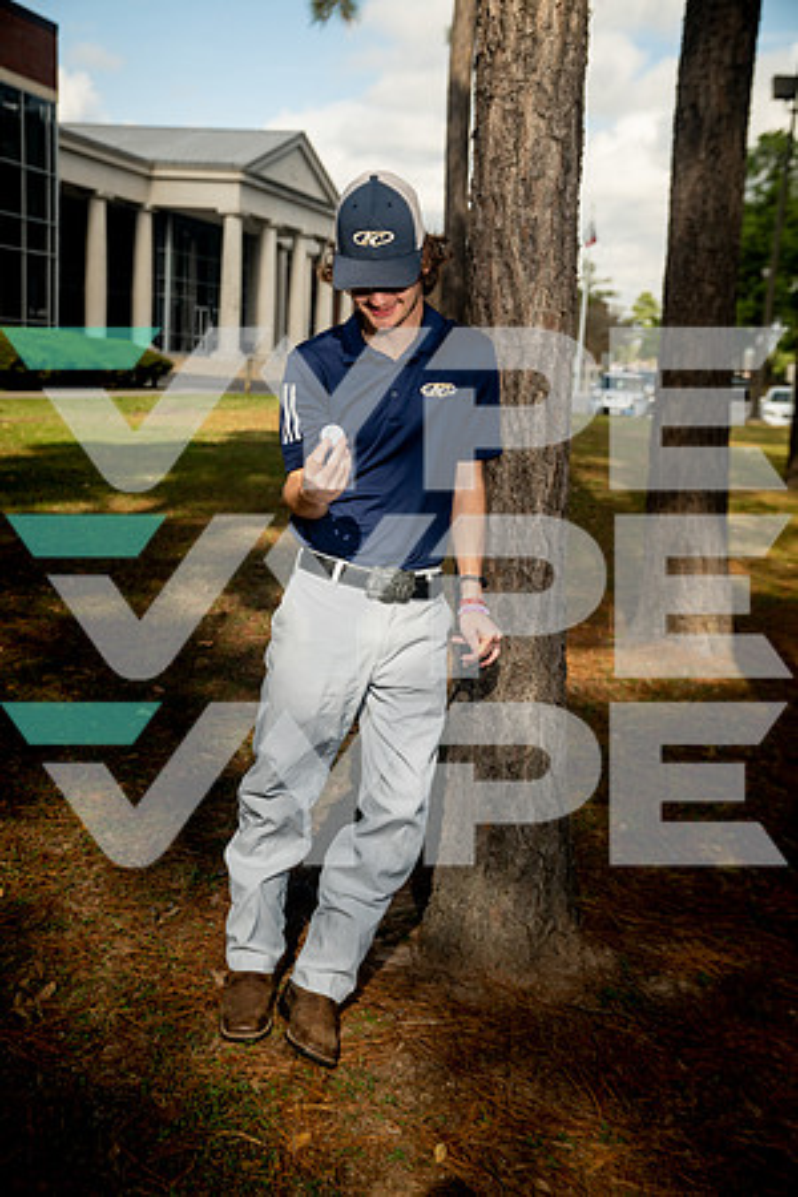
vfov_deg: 50.7
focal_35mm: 38
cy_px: 598
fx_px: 1263
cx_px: 399
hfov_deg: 35.1
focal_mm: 38
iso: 160
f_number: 4.5
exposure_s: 1/250
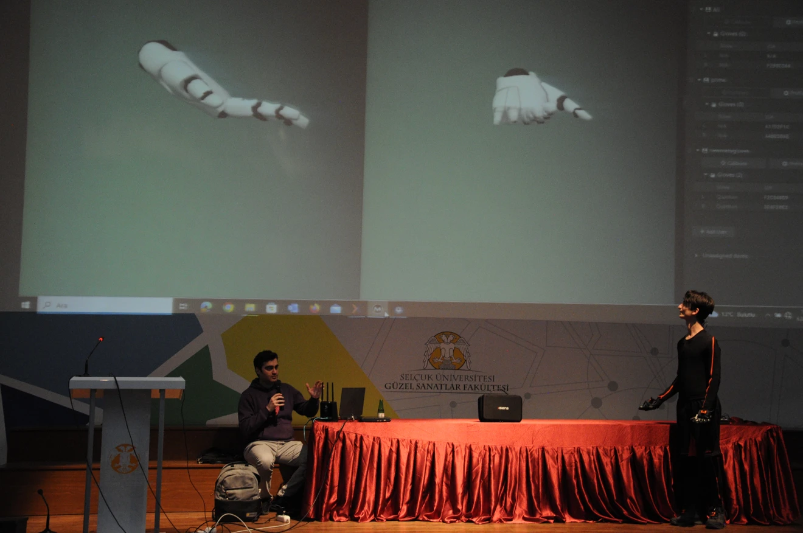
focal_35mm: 52
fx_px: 1169
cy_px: 266
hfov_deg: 37.9
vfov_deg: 25.7
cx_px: 402
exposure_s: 1/30
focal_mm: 35
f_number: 5.6
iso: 1600
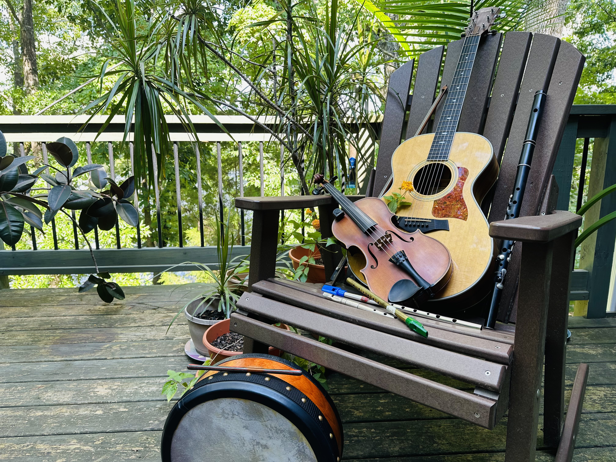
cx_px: 308
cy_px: 231
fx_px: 427
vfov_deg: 56.8
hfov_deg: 71.6
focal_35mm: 24
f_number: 1.78
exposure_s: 1/121
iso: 64
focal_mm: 6.86
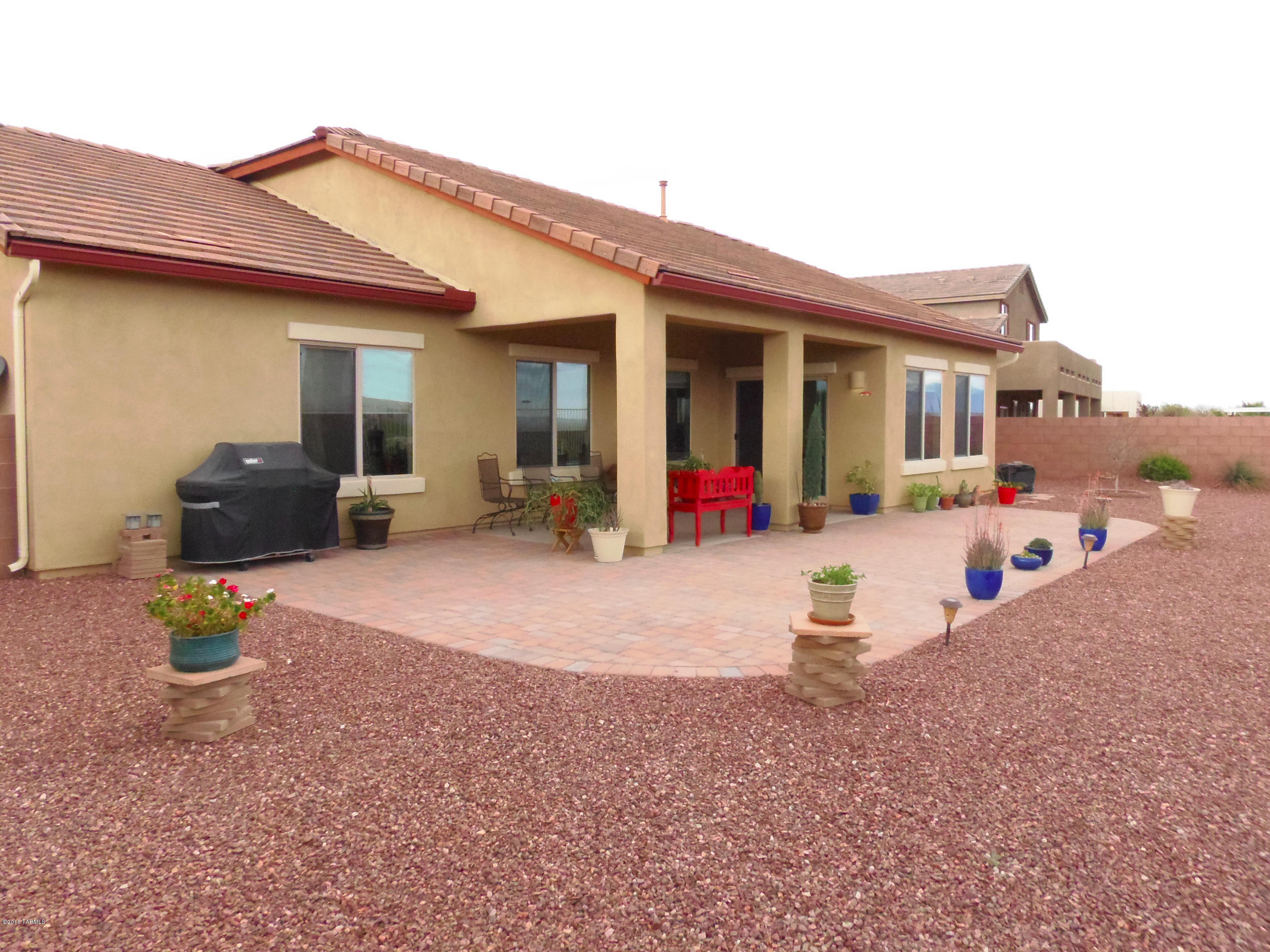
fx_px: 880
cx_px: 635
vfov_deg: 56.8
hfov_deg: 71.6
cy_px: 476
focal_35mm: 24
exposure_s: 1/400
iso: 400
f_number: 5.5
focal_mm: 4.3
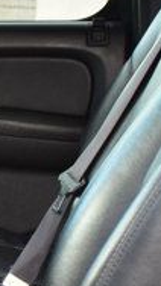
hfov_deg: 6.6
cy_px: 238
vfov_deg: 12.6
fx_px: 1293
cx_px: -278
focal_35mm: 170
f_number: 6.3
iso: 400
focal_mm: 20
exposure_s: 1/15
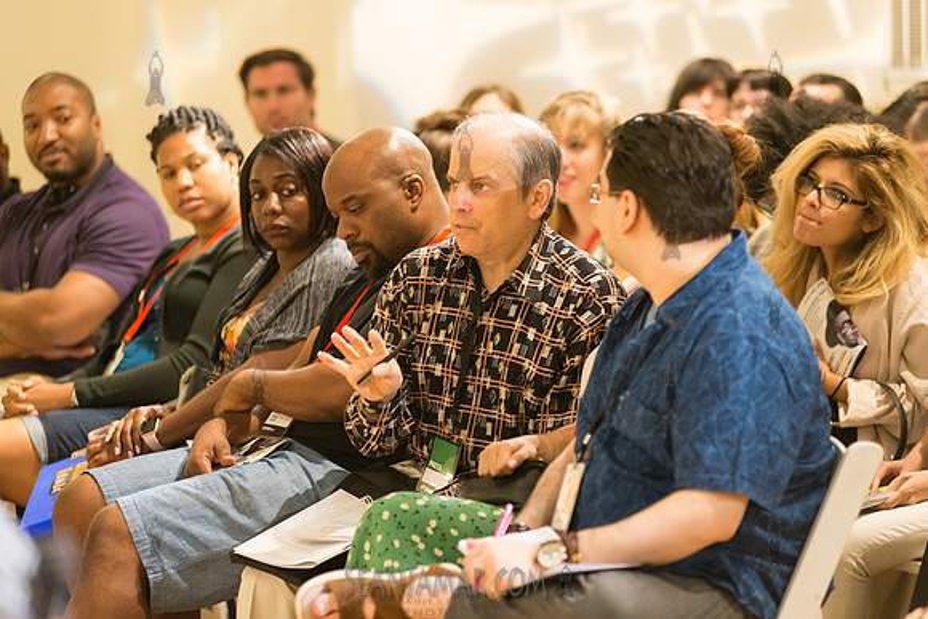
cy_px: 310
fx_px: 3738
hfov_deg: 14.2
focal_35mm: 145
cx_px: 464
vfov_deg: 9.5
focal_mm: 145
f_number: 3.5
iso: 3200
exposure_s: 1/100
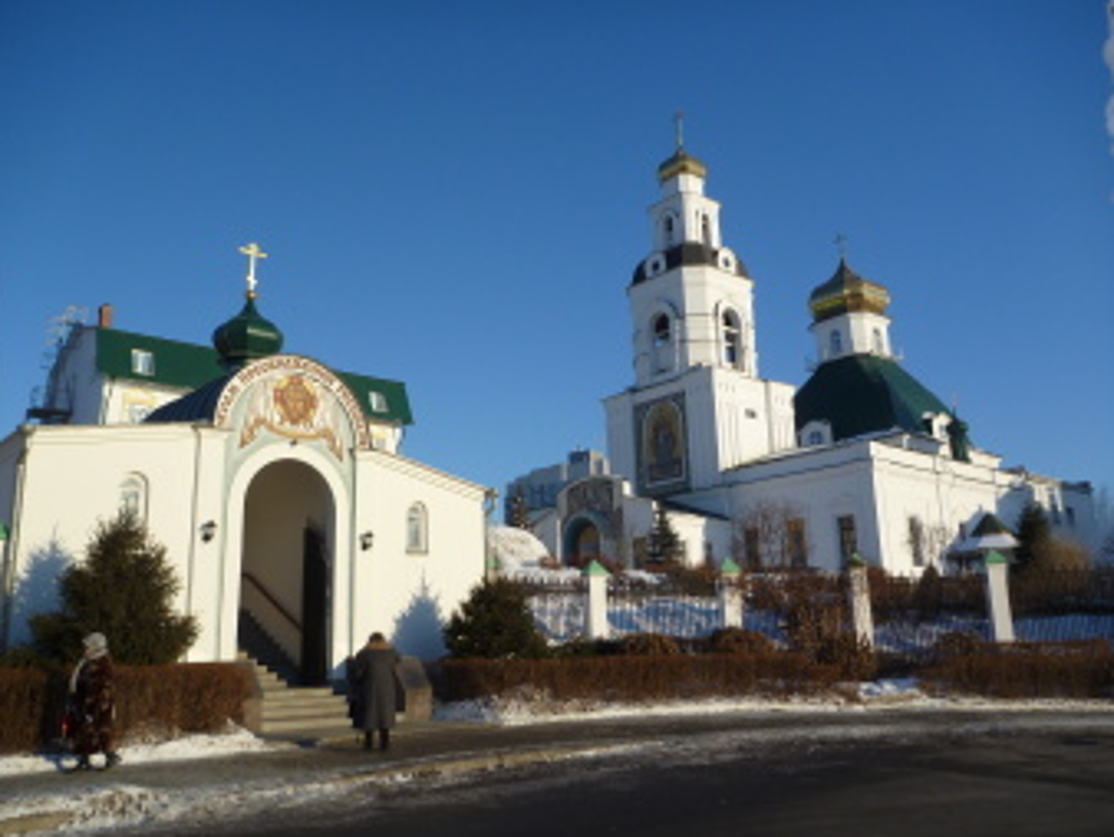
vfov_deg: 48.3
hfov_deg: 61.6
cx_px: 560
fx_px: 934
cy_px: 420
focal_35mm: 29
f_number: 3.3
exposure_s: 1/640
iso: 80
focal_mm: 4.9
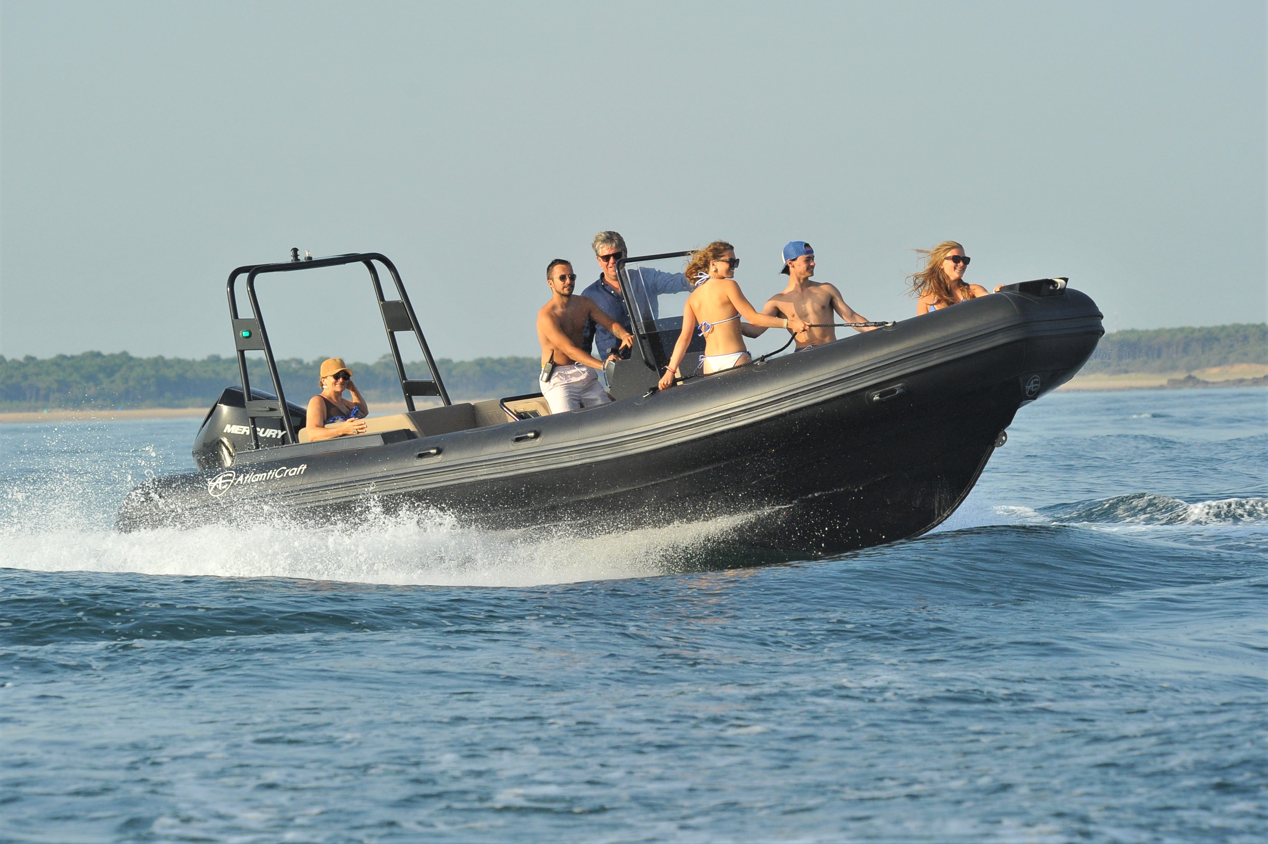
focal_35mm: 165
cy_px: 422
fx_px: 5808
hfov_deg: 12.5
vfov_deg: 8.3
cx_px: 634
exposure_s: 1/2500
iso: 1250
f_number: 8
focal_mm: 165
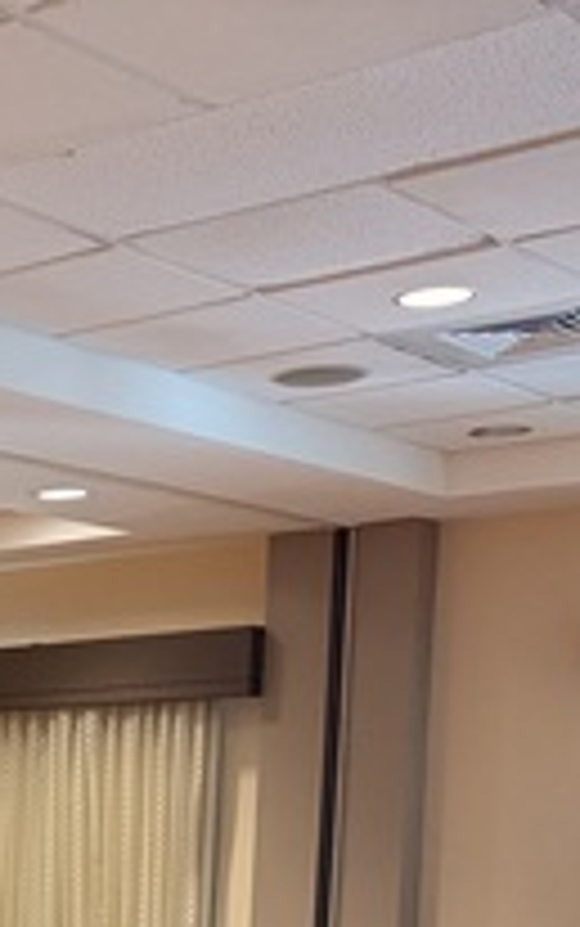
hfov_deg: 15.6
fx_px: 1869
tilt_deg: -6.4
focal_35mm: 74
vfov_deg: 25.8
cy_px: 1008
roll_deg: -0.8
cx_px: -400
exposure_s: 1/60
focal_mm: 6.76
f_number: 1.78
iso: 800
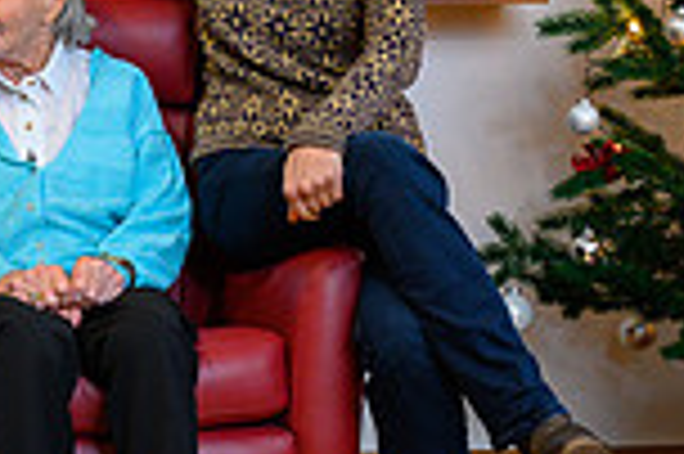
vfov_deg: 13.0
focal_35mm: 105
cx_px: -126
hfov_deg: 18.5
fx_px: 1993
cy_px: 166
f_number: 4
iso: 800
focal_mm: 27.5
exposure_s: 1/100
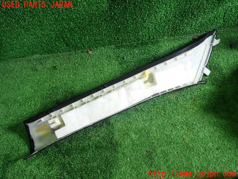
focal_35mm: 30
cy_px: 90
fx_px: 206
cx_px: 119
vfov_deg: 46.8
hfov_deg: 60.0
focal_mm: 5.4
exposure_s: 1/60
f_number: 2.3
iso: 200
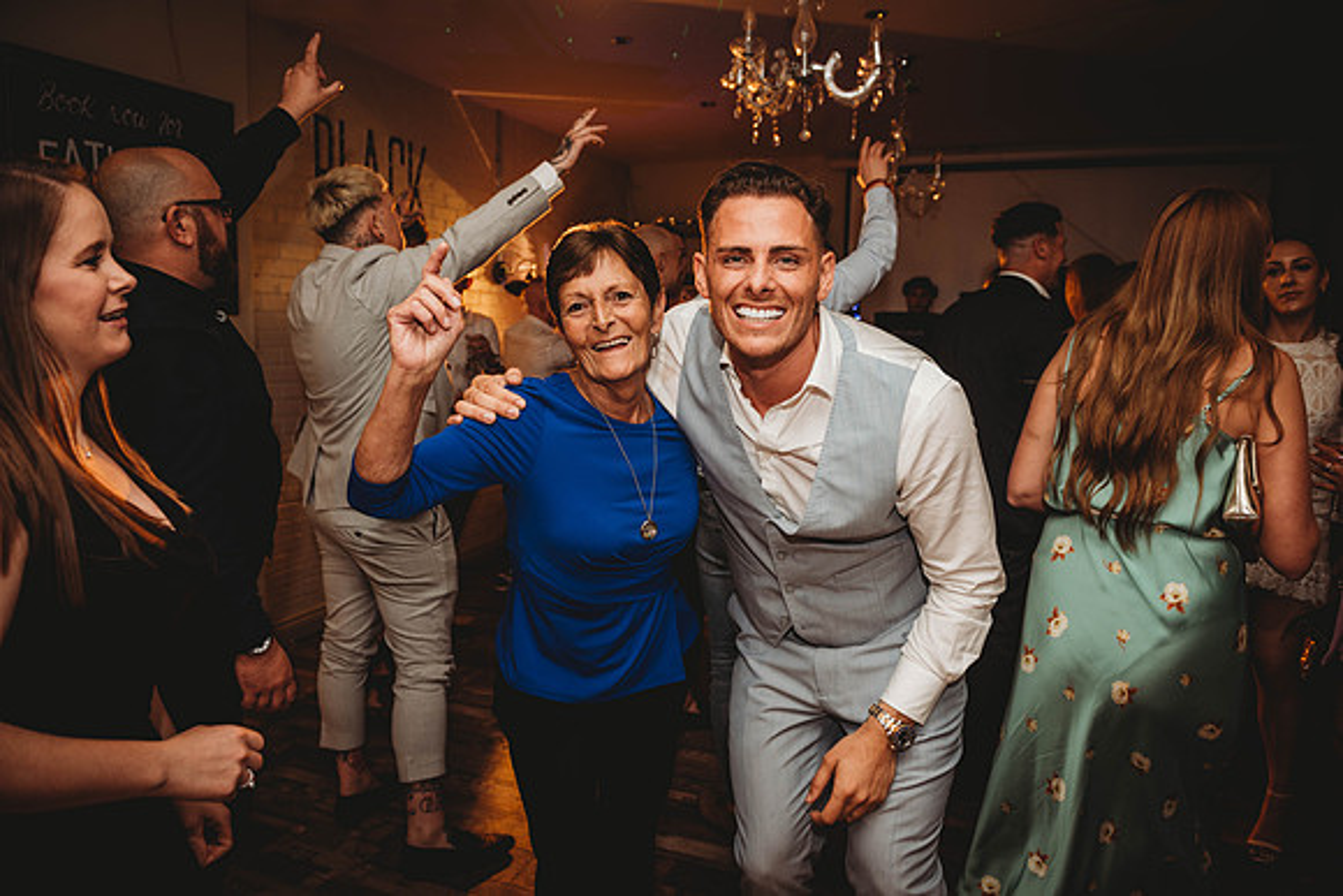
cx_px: 672
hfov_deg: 73.7
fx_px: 896
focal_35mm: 24
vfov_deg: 53.2
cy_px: 448
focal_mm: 24
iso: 400
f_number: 4
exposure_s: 1/80
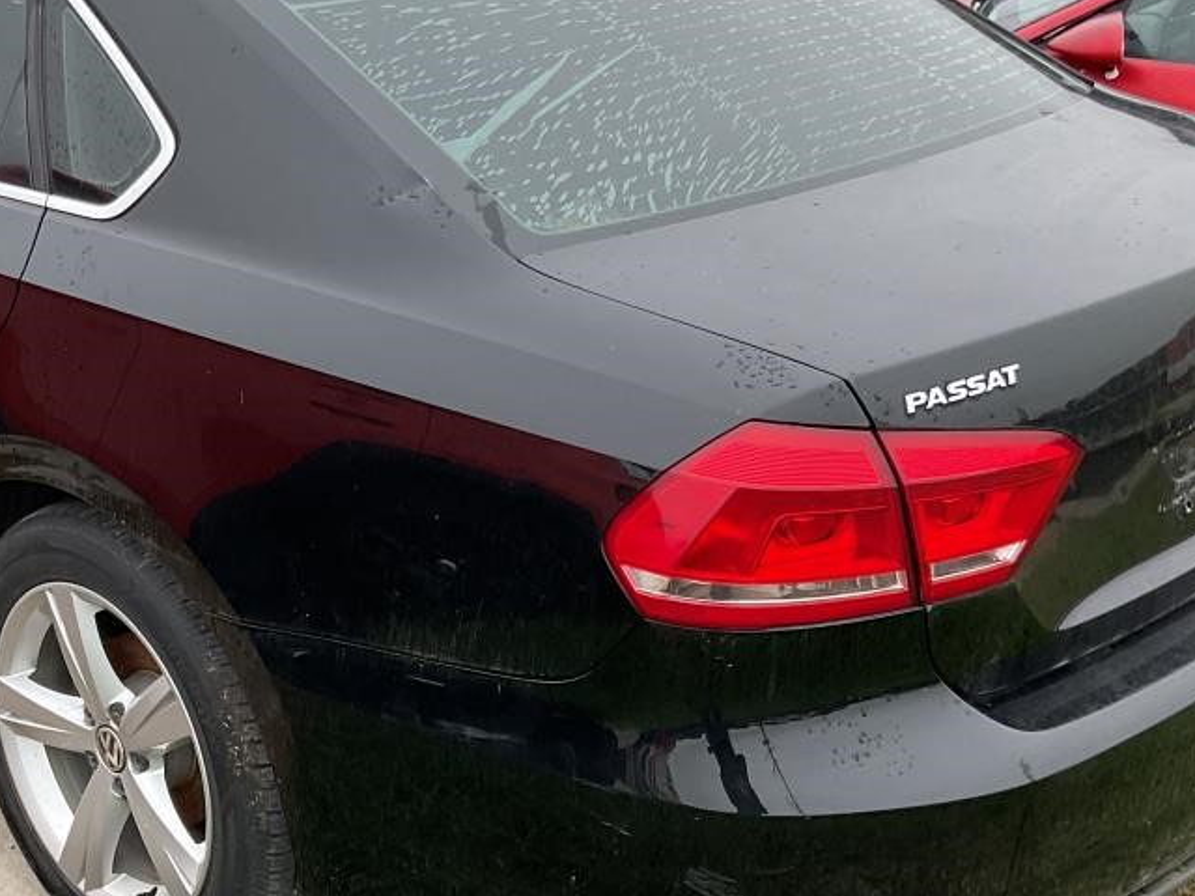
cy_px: 388
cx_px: 351
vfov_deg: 25.2
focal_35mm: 58
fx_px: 2002
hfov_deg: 32.8
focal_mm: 3
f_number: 1.8
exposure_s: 1/120
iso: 50
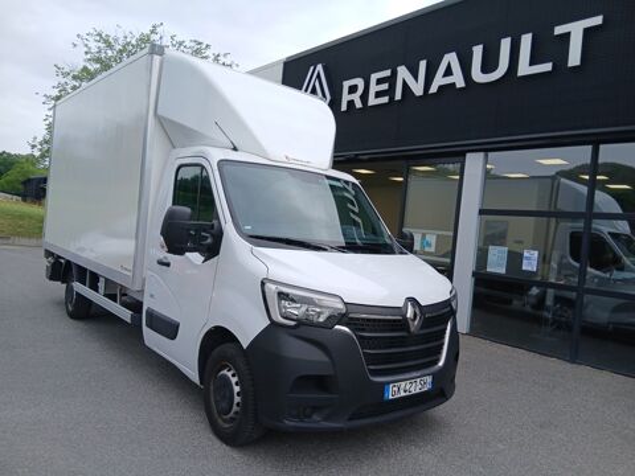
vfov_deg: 53.1
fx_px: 477
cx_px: 318
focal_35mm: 26
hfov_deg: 67.3
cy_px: 238
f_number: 1.8
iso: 20
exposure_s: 1/114
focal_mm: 3.98
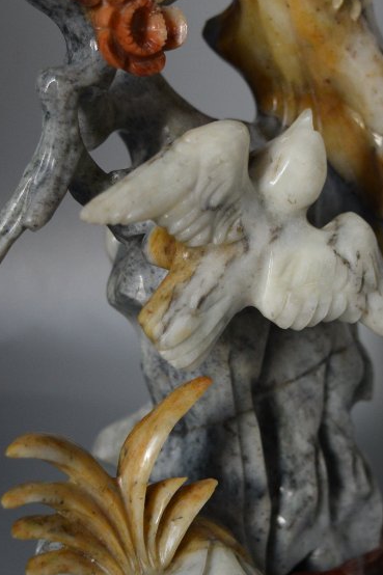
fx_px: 1661
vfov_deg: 19.6
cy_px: 268
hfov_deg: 13.1
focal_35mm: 104
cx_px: 241
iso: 800
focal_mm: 32
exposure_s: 1/125
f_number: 5
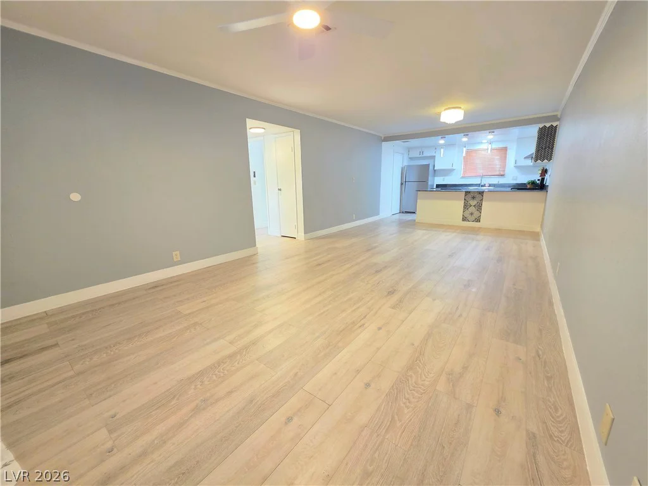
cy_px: 243
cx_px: 324
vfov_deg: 89.9
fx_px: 243
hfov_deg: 106.2
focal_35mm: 13
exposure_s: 1/60.2
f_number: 1.9
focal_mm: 2.2
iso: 400
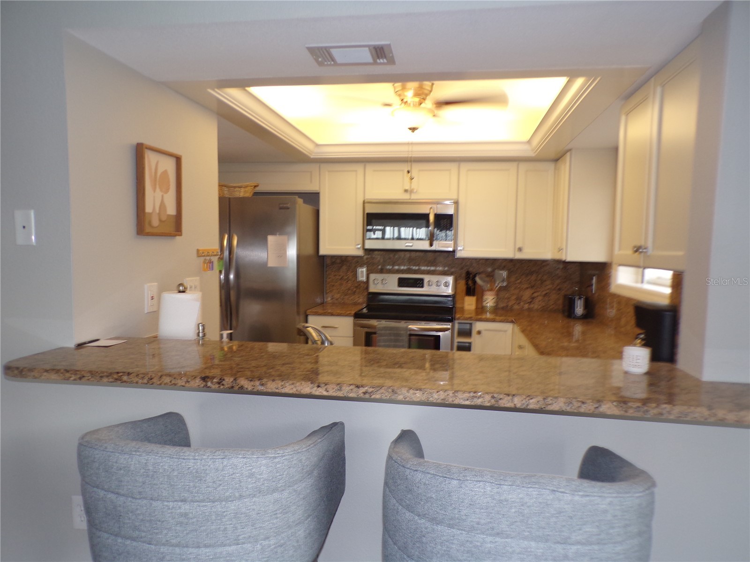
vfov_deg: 56.8
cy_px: 281
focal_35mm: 24
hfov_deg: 71.6
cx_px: 375
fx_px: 520
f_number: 3
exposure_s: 1/34
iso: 106
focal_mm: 4.3
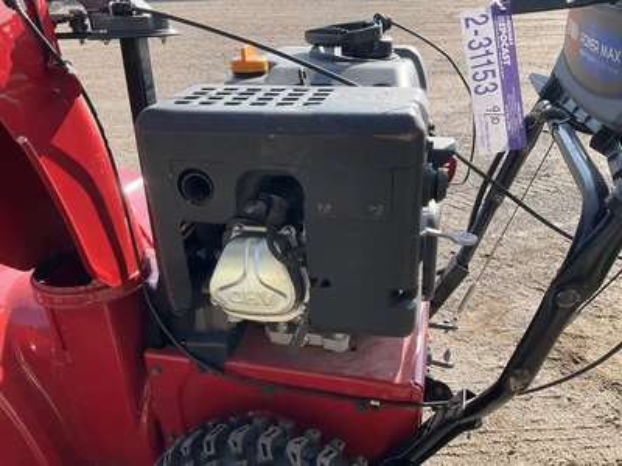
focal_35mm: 29
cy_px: 233
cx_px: 311
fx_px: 521
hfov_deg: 61.7
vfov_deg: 48.2
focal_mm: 3
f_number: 1.8
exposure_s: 1/469
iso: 25
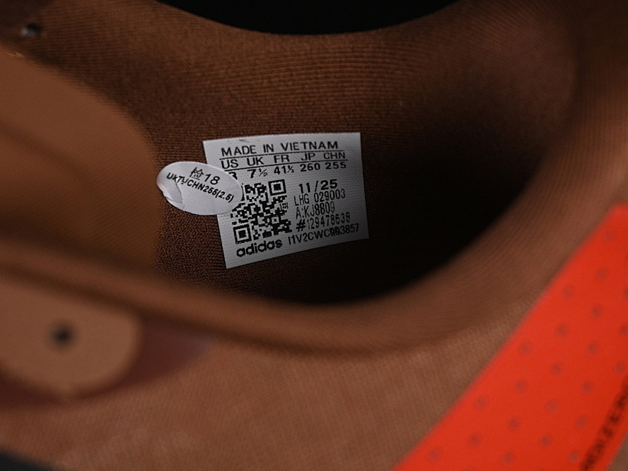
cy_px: 234
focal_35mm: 82
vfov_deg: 18.0
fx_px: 1487
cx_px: 294
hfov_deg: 23.8
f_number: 6.3
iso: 160
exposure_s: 1/60
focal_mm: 50
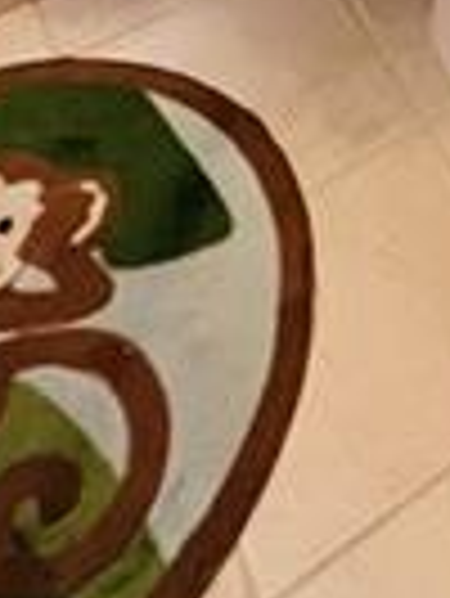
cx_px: 657
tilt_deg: -8.0
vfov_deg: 14.0
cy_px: -935
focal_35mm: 75
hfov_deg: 17.8
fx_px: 1298
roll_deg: -2.2
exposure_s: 1/60
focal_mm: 1.57
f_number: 1.8
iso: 250
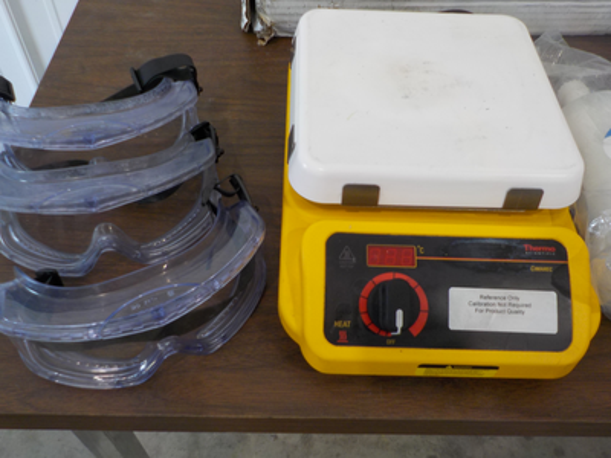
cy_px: 229
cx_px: 306
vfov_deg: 46.8
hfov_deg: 60.0
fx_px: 530
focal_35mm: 30
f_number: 3.3
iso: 125
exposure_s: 1/40
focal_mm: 4.1
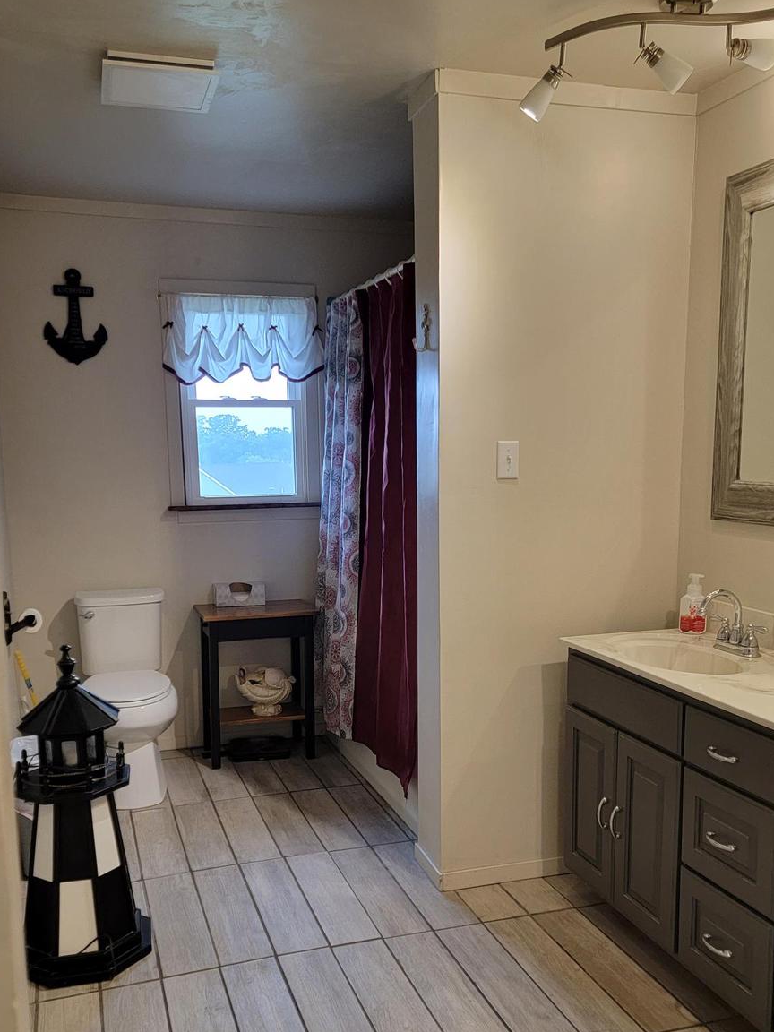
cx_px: 362
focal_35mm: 32
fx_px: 954
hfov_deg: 44.1
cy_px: 591
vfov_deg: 56.6
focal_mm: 6.7
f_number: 1.8
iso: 250
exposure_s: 1/120
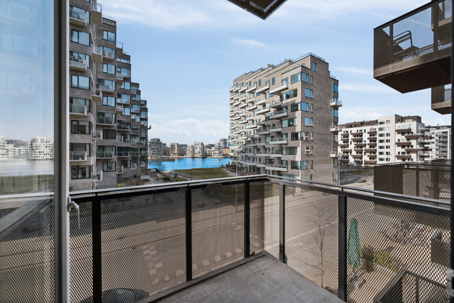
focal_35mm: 14
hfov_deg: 102.3
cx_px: 227
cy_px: 152
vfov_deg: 79.2
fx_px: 183
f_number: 8
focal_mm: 14.5
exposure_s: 1/1250
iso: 400
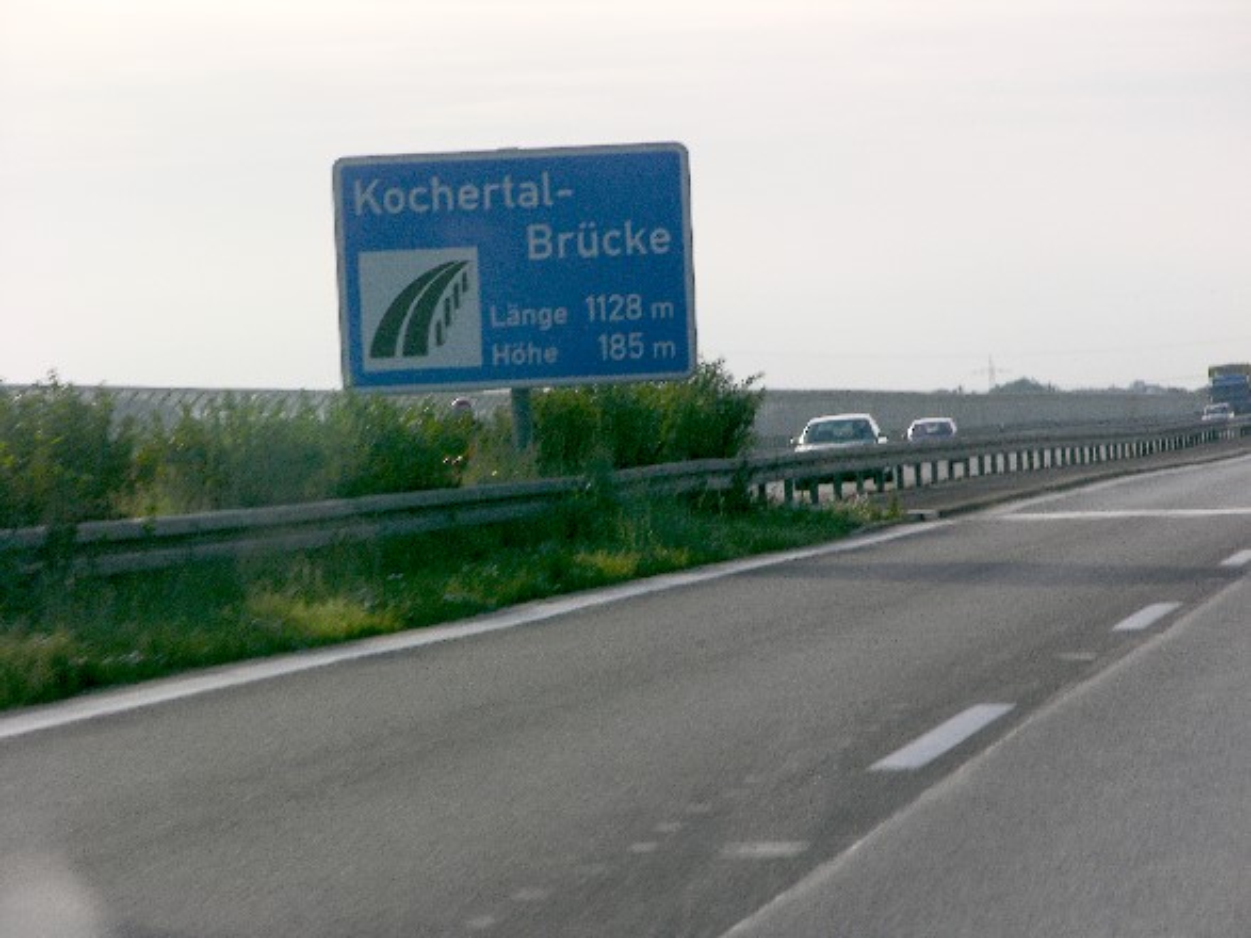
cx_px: 626
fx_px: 10117
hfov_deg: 7.1
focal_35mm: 280
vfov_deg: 5.3
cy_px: 469
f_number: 6.6
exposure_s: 1/160
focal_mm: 71.2
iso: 50
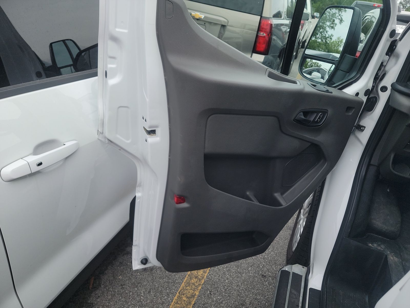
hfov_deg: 71.6
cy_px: 154
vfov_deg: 56.8
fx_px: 284
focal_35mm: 24
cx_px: 205
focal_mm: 6.7
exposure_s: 1/325
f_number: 1.8
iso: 50
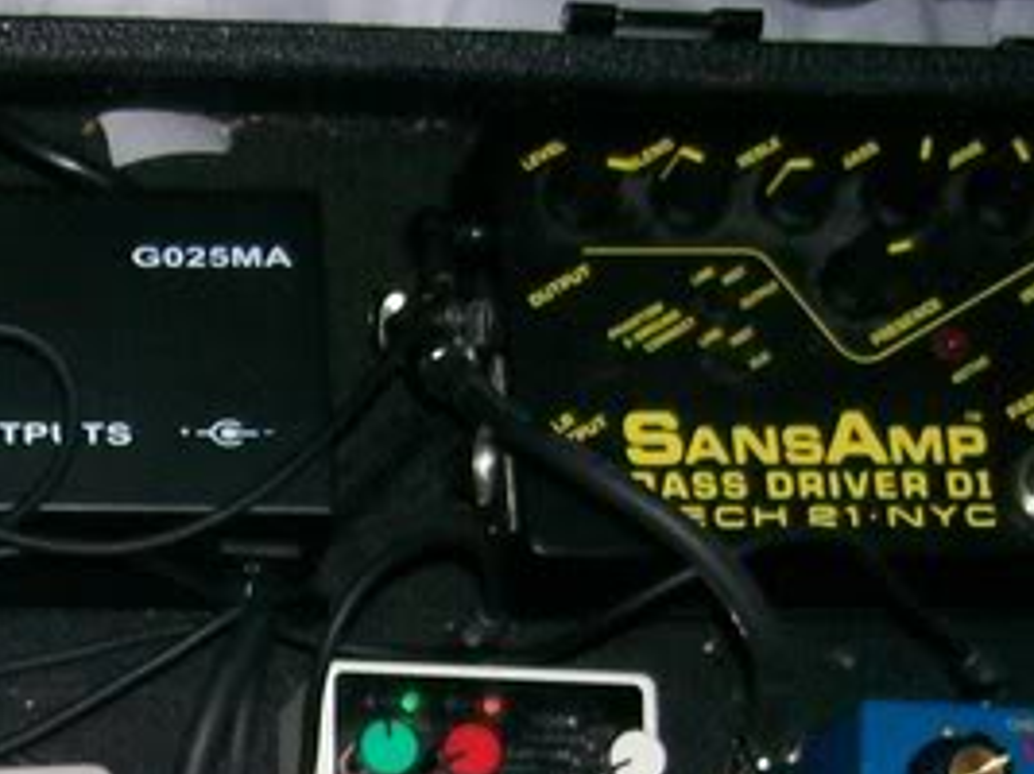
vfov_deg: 13.4
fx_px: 3225
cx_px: -228
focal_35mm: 108
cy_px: 869
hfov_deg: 17.3
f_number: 2.7
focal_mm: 6
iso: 80
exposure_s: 1/64
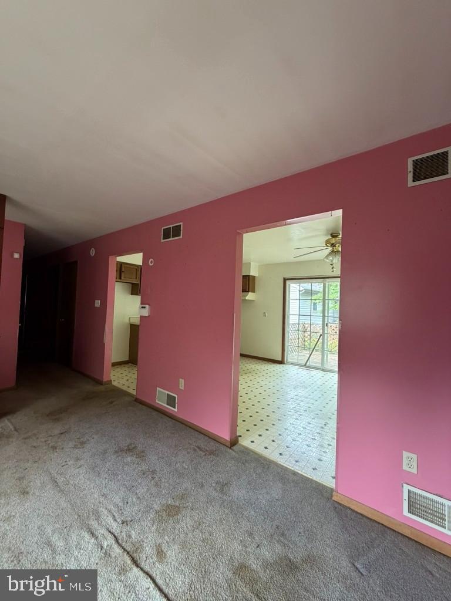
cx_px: 226
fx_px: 243
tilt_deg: +3.8
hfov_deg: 85.7
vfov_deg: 102.1
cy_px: 300
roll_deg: -2.3
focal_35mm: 14
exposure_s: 1/98
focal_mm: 2.22
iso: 320
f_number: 2.2
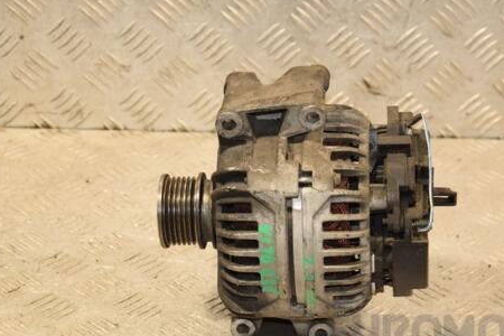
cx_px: 306
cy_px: 183
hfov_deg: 19.6
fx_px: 1456
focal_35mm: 104
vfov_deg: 13.2
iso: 800
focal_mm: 52
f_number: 5
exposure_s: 1/160
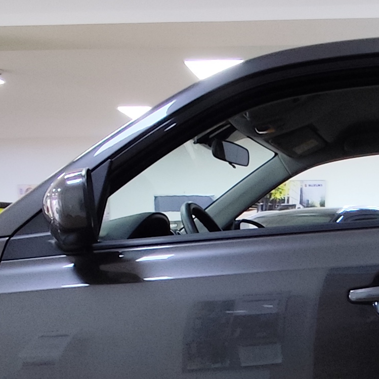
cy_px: 392
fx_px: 768
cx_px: 378
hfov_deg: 26.3
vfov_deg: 26.1
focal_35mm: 62
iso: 160
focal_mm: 1.65
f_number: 2.2
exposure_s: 1/50
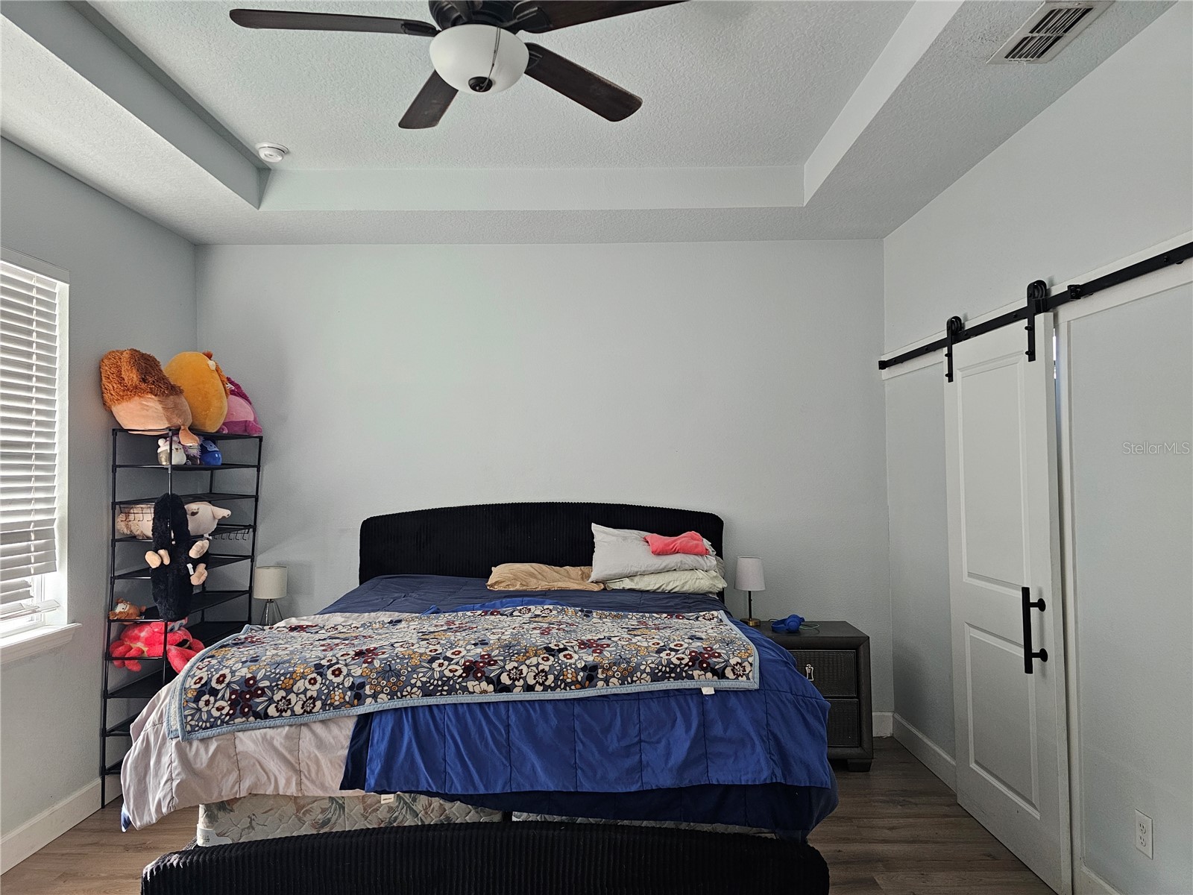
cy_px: 448
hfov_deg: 73.9
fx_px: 793
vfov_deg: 58.9
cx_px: 596
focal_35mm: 23
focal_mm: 6.3
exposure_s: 1/170
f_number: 1.7
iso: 400
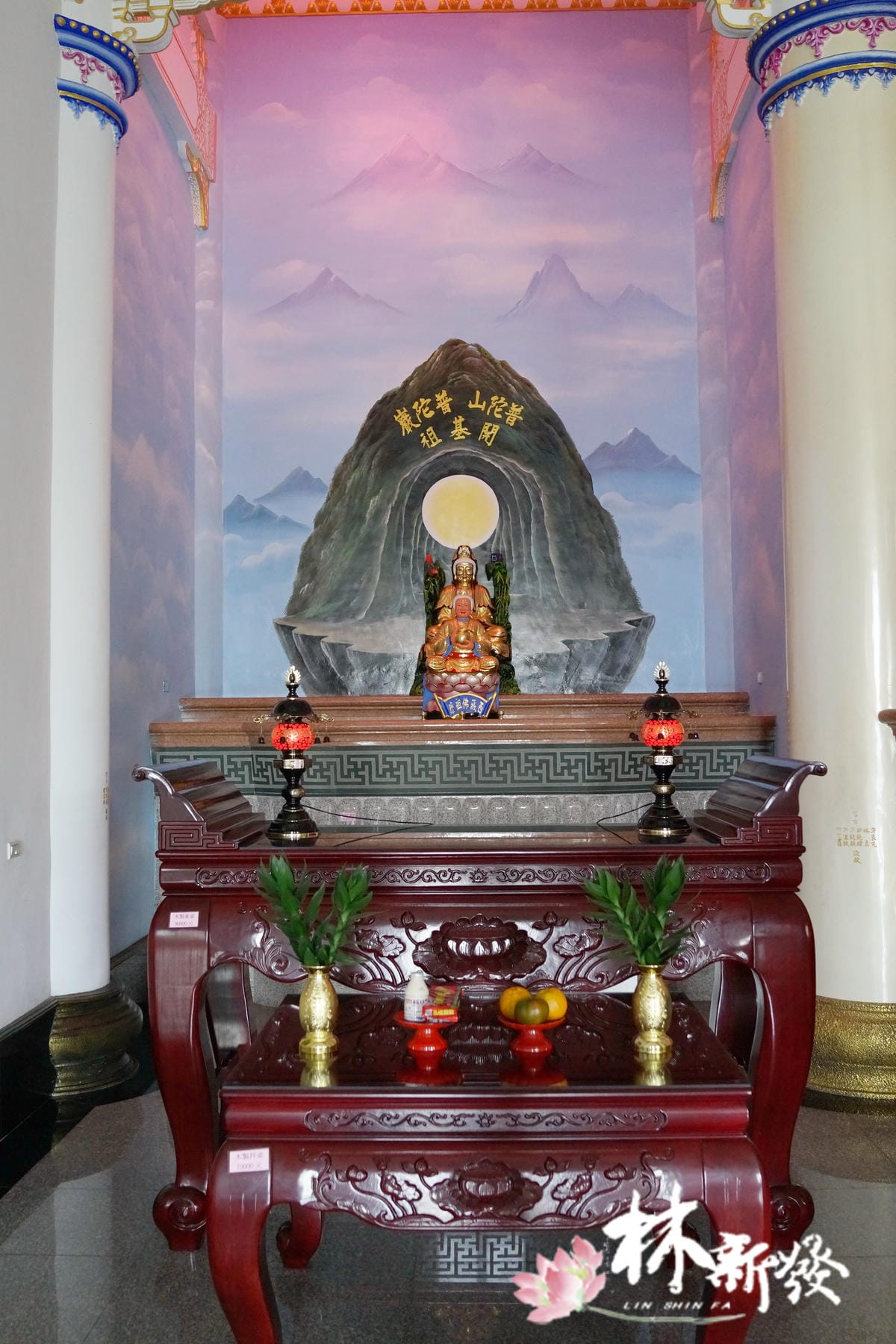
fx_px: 1307
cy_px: 672
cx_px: 448
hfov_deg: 37.9
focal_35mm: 35
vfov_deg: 54.4
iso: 3200
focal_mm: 35
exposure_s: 1/80
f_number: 4.5
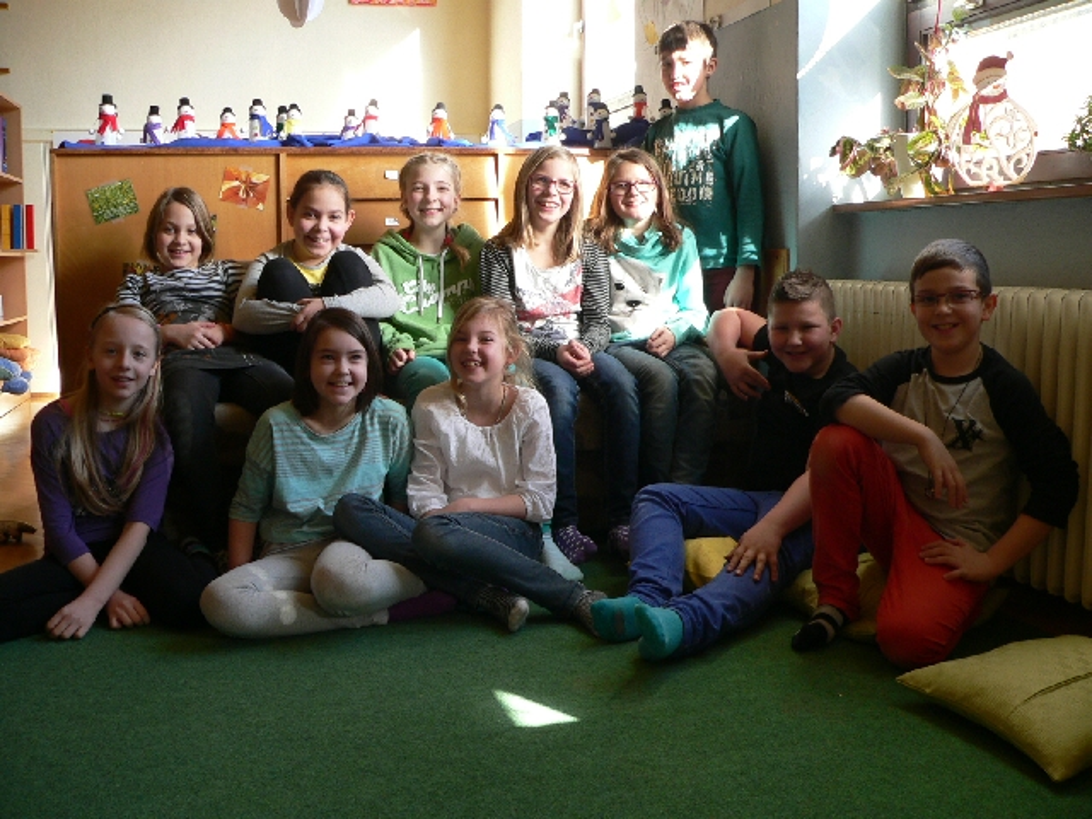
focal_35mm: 36
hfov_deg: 51.4
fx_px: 1136
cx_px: 546
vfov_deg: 39.7
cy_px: 410
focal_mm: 6
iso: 100
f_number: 2.8
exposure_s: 1/60
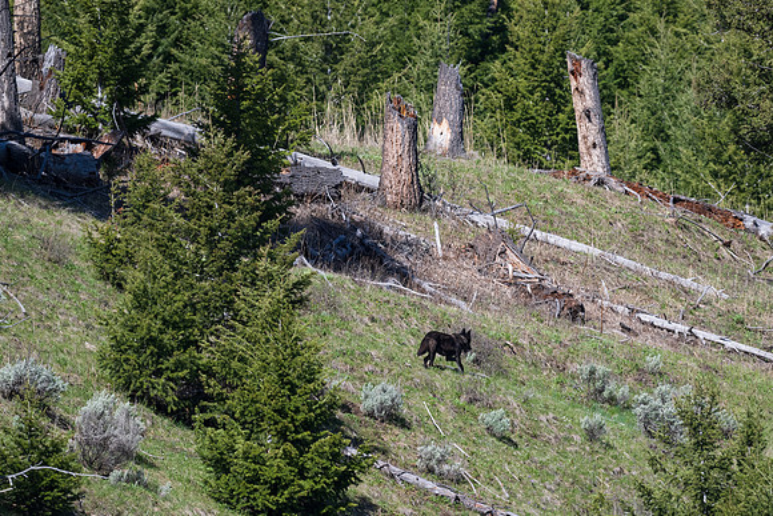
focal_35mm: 796
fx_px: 17104
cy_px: 342
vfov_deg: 1.7
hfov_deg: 2.6
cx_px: 512
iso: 640
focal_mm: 600
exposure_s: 1/1250
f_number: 8
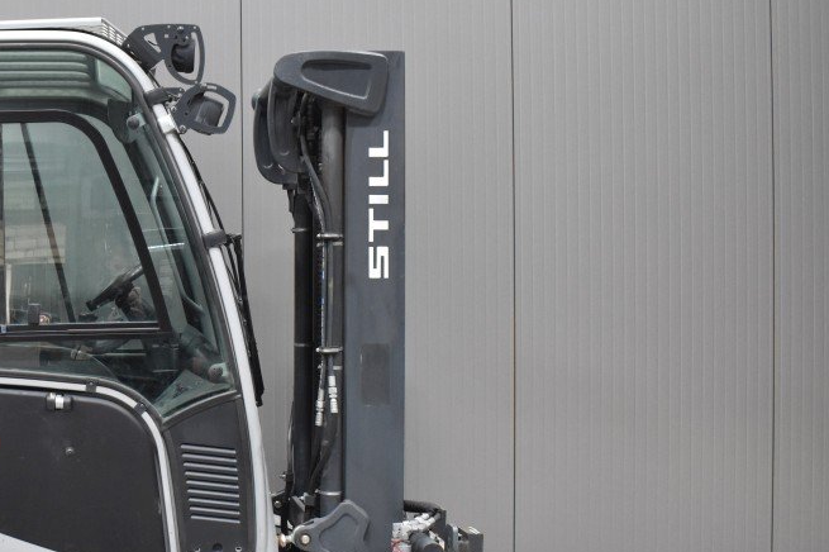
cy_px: 317
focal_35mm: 55
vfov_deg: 24.6
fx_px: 1266
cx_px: 91
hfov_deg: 34.4
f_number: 4.5
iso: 1600
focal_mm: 20
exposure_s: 1/40
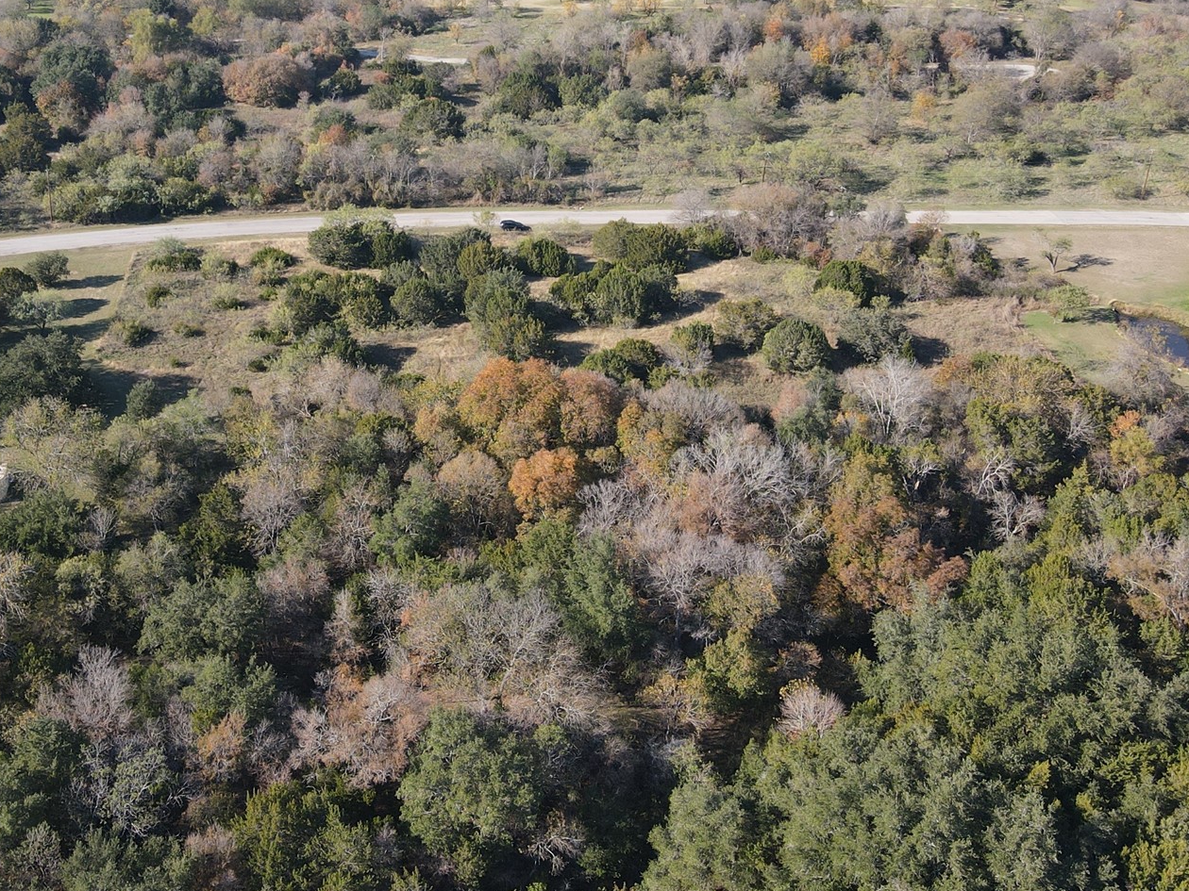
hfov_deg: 47.3
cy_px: 317
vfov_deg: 36.5
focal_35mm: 39
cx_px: 424
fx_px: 1340
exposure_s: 1/320
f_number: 2.8
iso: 100
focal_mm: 4.5
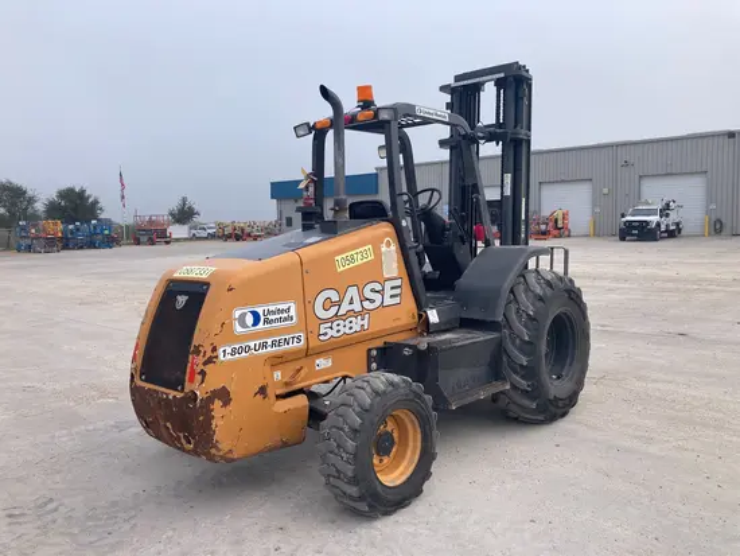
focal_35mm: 28
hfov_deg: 63.4
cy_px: 278
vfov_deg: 49.8
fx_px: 599
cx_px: 370
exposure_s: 1/796
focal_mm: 3.99
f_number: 1.8
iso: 20
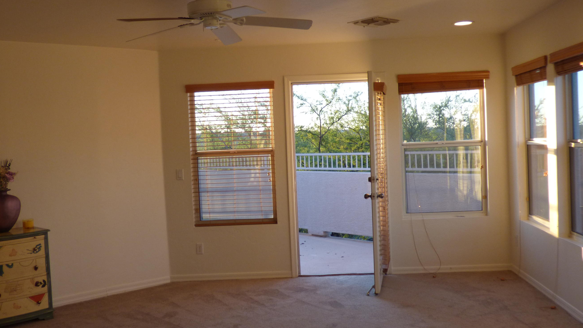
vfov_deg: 29.7
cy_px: 160
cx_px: 293
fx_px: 618
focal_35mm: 40
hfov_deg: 50.5
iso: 125
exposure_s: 1/60
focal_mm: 5.78
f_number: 3.4
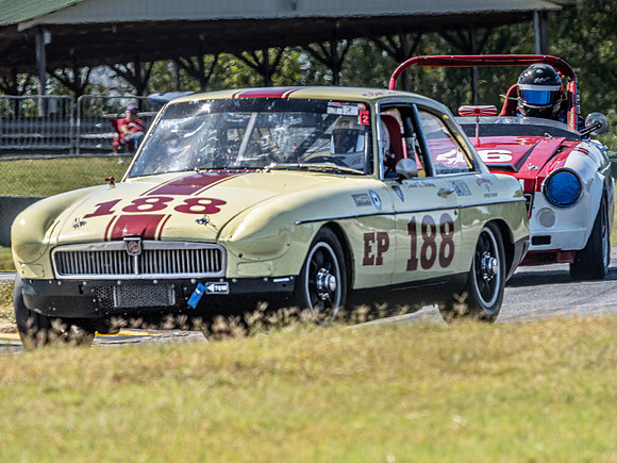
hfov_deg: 3.1
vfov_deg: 2.4
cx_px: 325
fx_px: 11274
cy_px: 219
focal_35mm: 633
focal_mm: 300
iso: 400
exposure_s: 1/800
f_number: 8
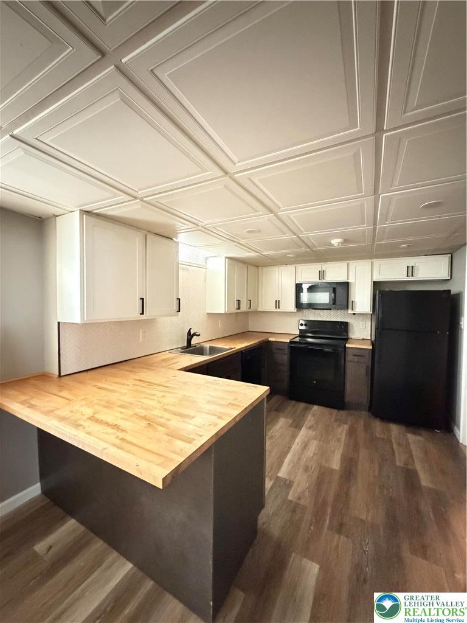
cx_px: 234
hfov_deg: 85.7
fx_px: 252
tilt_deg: -2.7
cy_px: 312
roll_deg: -0.6
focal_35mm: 14
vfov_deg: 102.1
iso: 3200
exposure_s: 1/15
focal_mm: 2.22
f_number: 2.2
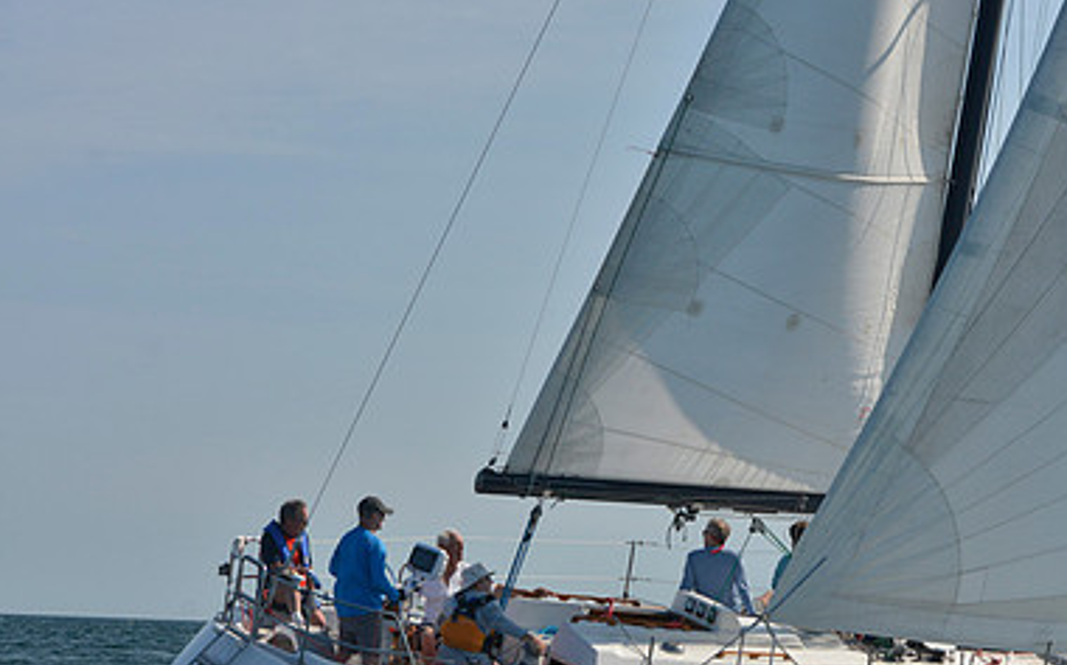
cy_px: 428
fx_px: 3168
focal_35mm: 109
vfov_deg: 12.0
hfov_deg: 19.0
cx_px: 792
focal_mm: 70
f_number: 7.1
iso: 400
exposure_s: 1/1000
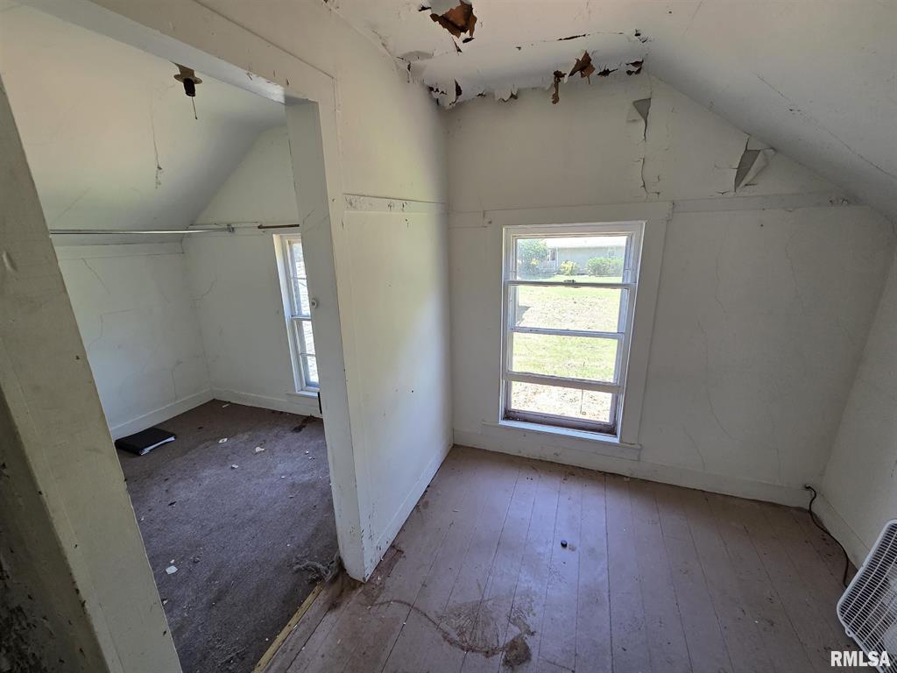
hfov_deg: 106.2
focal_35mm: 13
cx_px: 448
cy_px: 336
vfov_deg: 89.9
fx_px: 337
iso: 160
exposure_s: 1/120
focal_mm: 2.2
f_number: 2.2
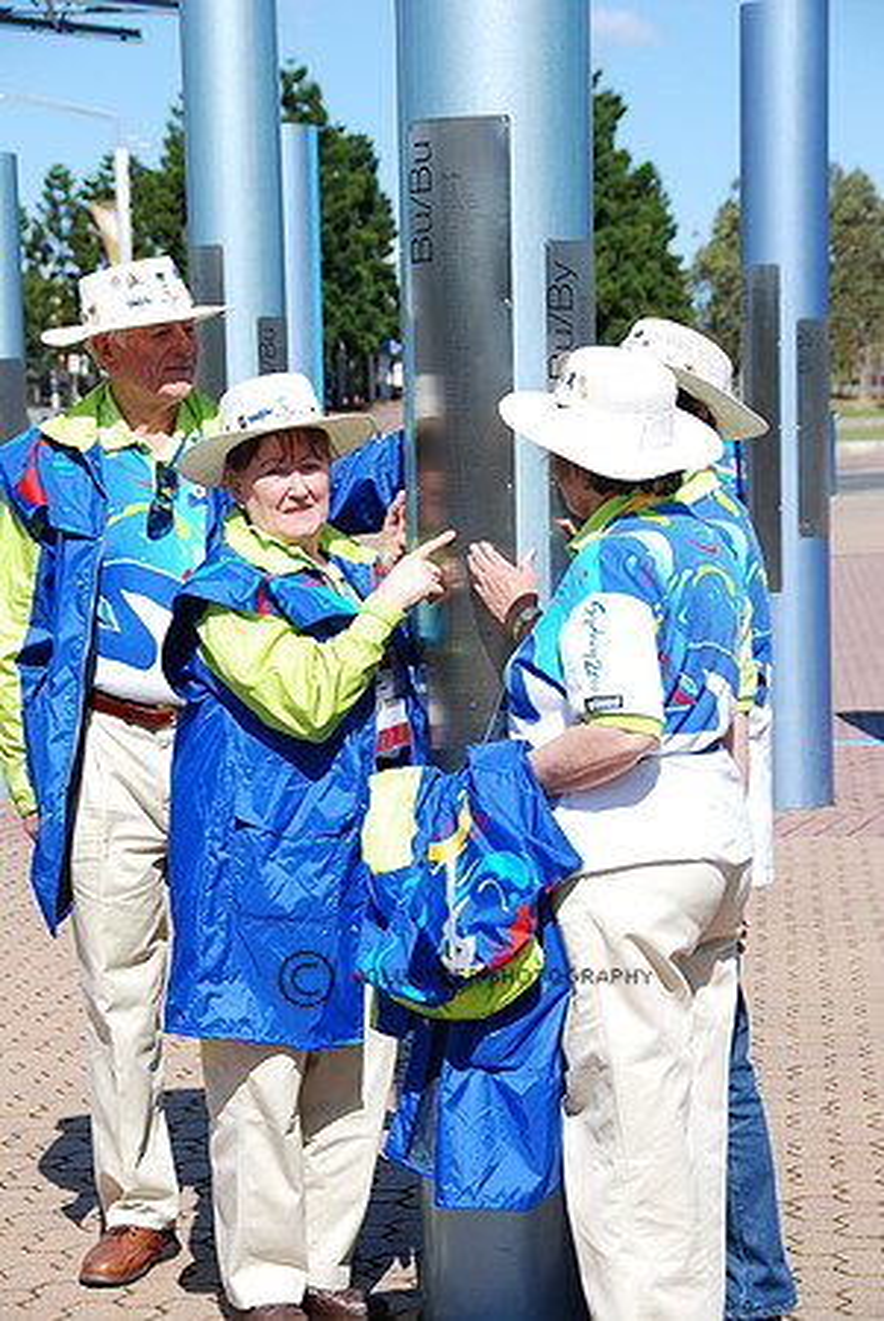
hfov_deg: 13.1
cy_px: 660
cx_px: 442
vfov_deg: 19.4
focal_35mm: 105
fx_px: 3858
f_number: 6.3
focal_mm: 70
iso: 200
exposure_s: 1/500
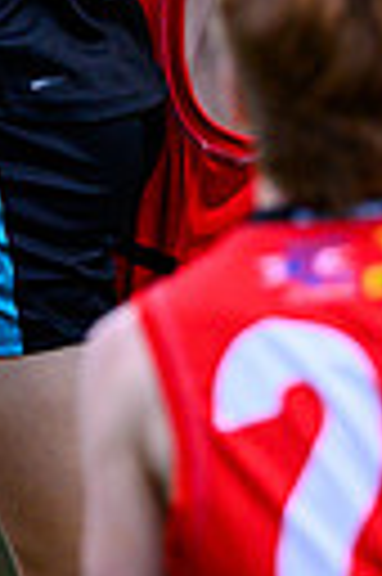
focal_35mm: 3512
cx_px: 49
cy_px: -414
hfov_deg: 0.4
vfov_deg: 0.6
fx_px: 56047
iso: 220
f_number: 4
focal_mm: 500
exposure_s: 1/1250
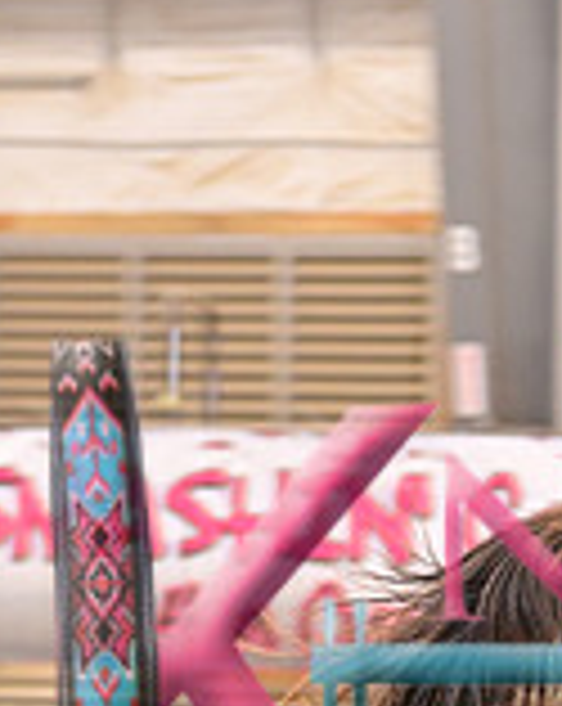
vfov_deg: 4.0
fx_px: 10155
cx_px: 886
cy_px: 659
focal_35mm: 487
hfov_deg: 3.2
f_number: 3.5
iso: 2500
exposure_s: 1/250
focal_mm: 140
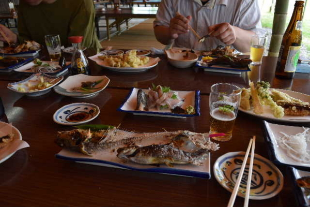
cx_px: 155
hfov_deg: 67.4
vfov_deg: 47.9
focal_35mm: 27
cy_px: 104
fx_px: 232
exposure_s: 1/160
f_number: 6.3
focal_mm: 18
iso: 400
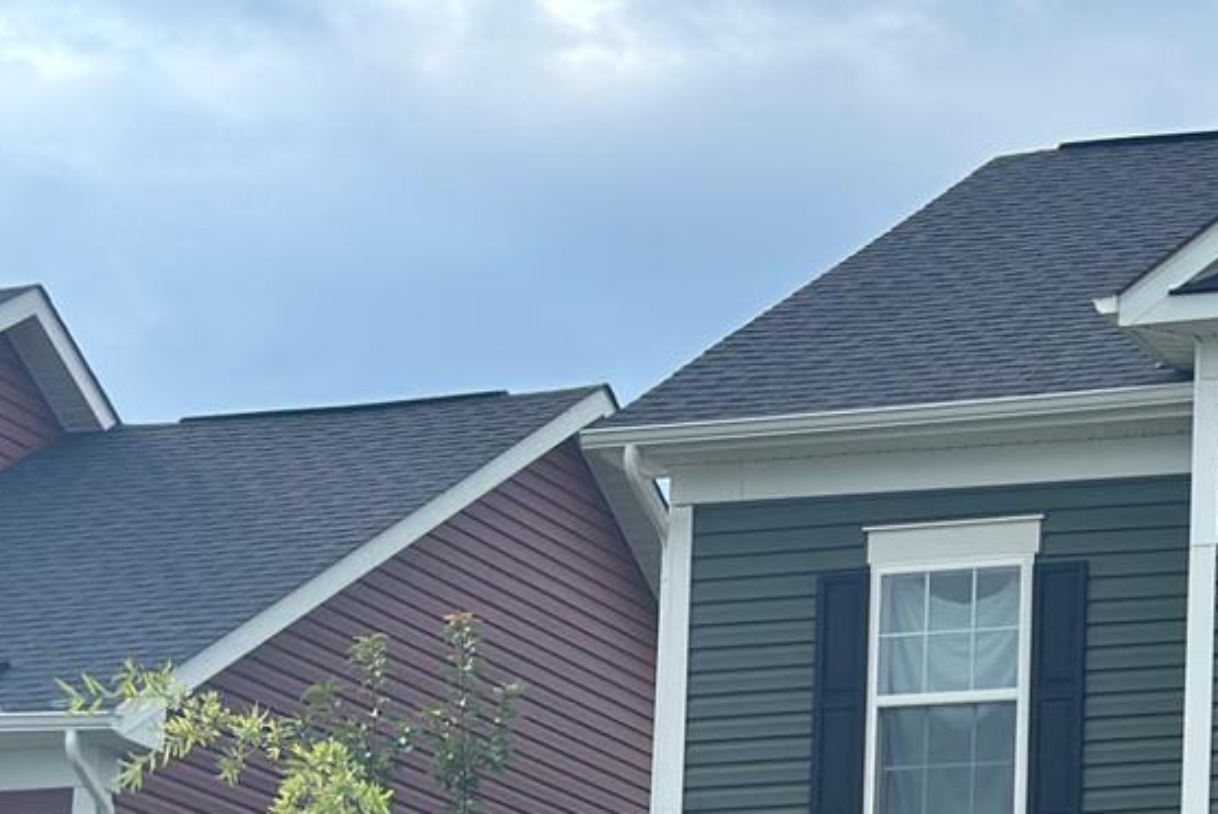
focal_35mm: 129
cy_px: 1024
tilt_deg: +9.6
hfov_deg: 15.2
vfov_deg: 10.4
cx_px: 1542
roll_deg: -0.1
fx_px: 4367
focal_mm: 6.86
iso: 100
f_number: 1.78
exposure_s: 1/2070
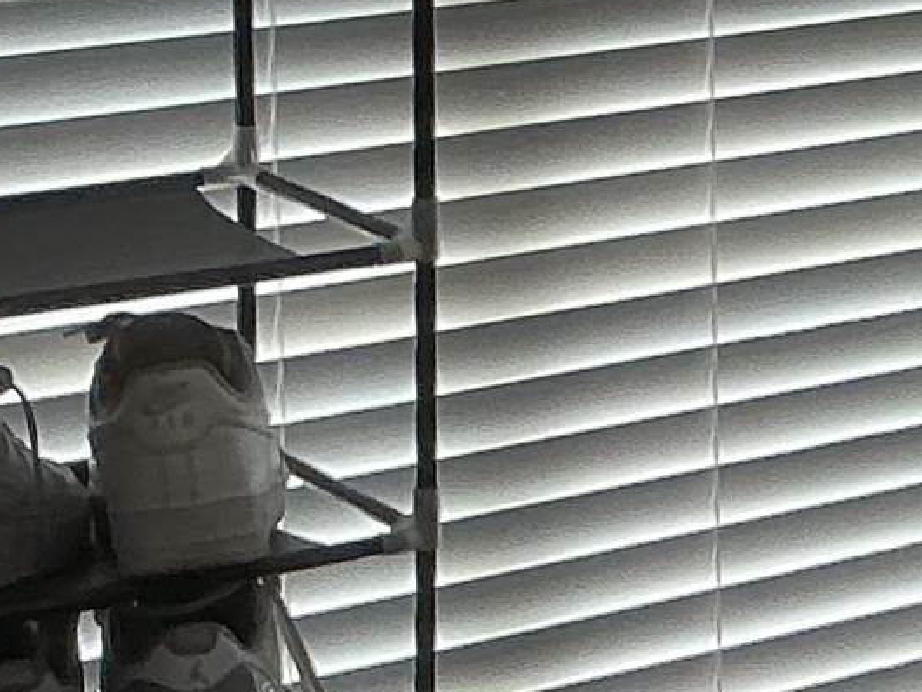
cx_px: 2402
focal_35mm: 168
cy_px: -353
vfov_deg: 8.6
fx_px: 4477
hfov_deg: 9.9
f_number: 1.8
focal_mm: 3
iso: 50
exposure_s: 1/120
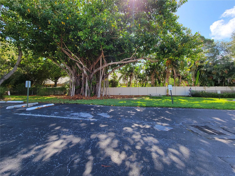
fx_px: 88
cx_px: 118
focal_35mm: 13
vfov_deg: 89.9
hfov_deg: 106.2
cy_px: 88
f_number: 2.2
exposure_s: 1/216
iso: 50
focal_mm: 2.2
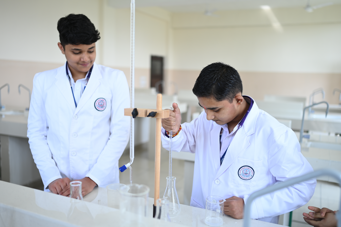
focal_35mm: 35
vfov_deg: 37.8
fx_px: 331
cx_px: 170
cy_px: 114
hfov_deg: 54.5
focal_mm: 35
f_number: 1.8
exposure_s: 1/250
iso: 125
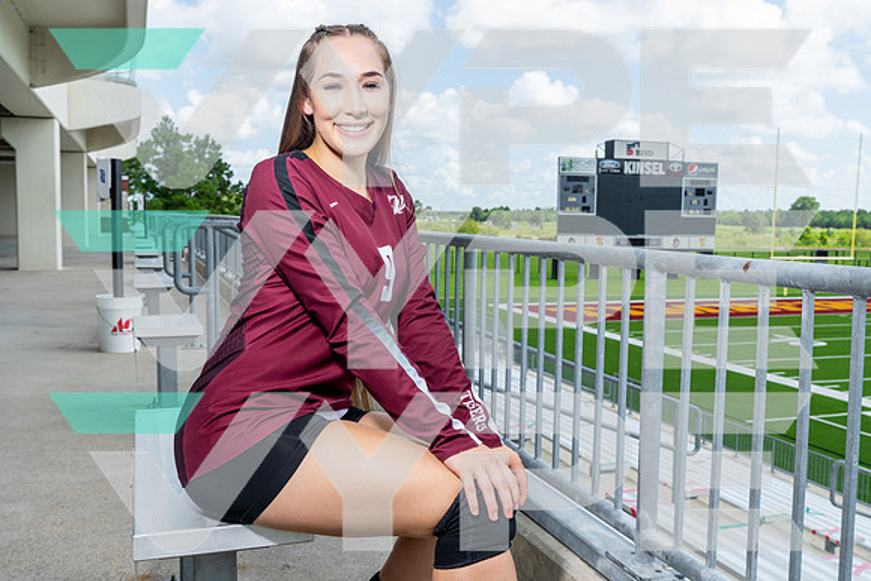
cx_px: 436
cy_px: 290
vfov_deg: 36.9
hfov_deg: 53.1
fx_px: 871
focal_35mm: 36
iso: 100
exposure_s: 1/125
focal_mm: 36
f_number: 10
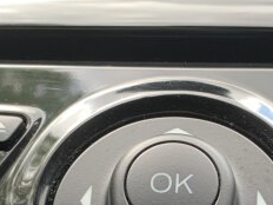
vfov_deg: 13.9
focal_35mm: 101
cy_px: 289
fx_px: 797
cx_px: 107
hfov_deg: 19.4
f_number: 1.8
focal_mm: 4.25
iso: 100
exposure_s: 1/106
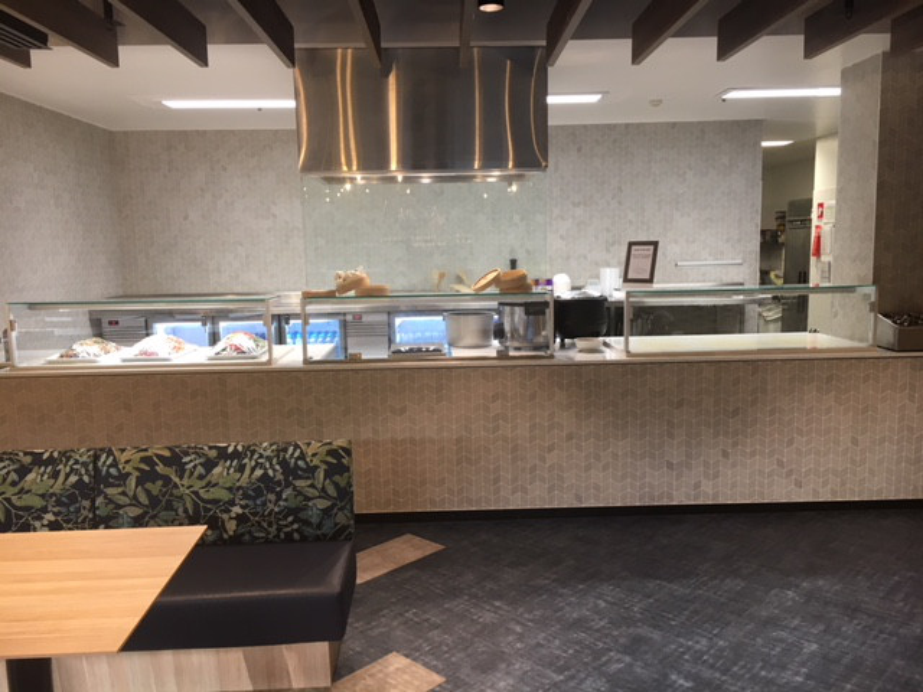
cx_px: 462
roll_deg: +0.9
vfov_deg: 48.2
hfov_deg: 61.7
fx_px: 773
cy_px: 346
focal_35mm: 29
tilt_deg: -6.3
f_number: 2.2
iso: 100
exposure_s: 1/33
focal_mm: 4.15
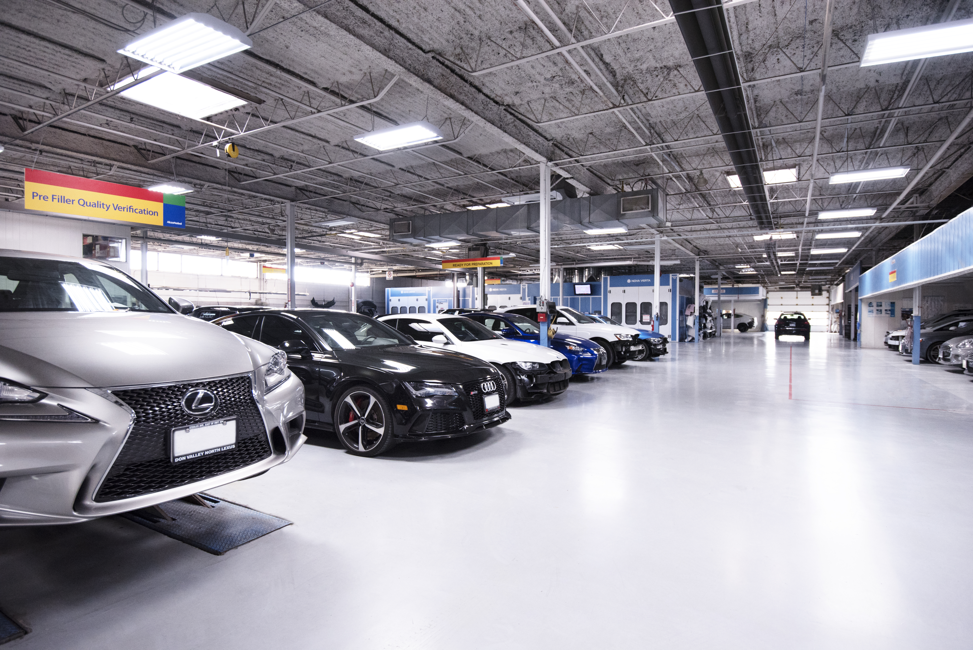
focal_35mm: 19
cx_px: 486
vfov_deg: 64.6
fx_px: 514
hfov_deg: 86.9
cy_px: 325
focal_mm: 19
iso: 2000
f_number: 4
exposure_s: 1/400
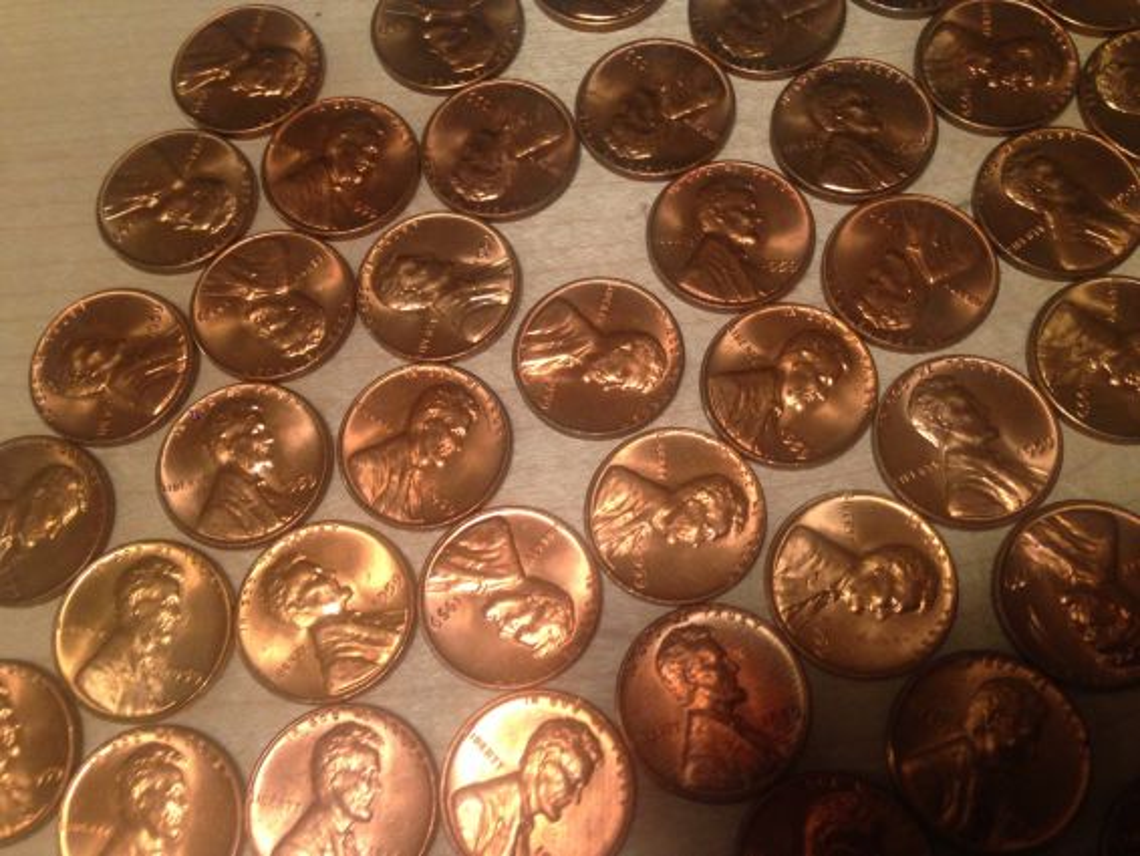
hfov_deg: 55.3
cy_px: 428
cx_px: 570
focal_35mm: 33
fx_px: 1087
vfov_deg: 43.0
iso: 160
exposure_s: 1/20
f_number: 2.4
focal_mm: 4.13
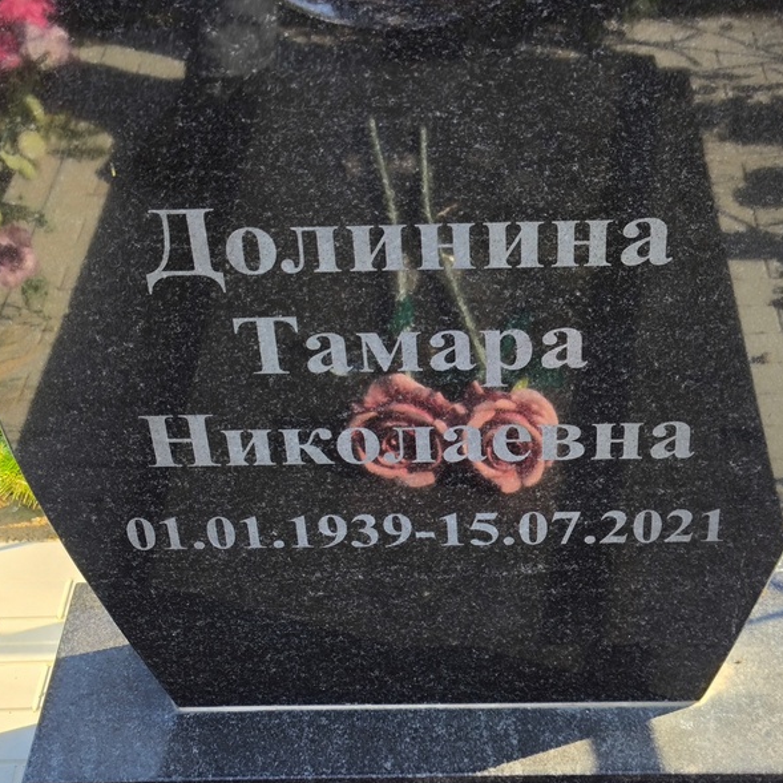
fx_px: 1535
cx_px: 430
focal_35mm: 60
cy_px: 397
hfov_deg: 28.6
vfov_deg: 28.6
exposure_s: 1/282
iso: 50
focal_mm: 4.71
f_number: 1.7
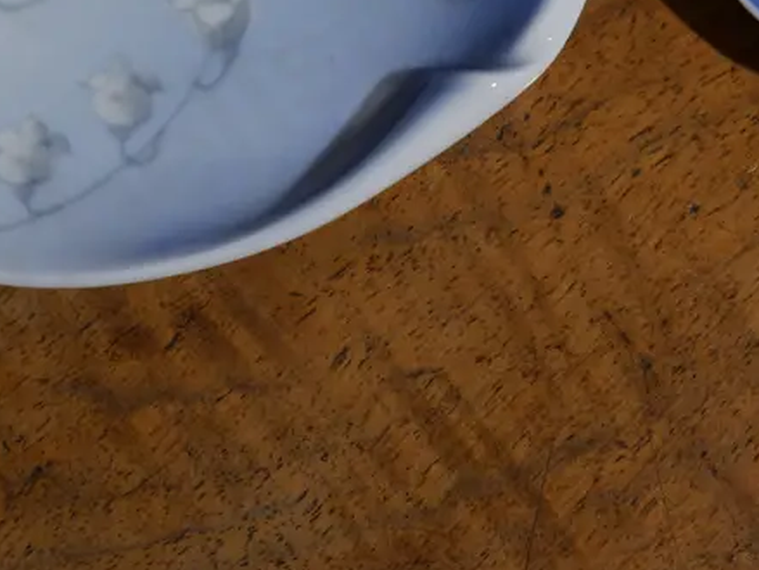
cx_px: 455
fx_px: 2151
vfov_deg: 14.8
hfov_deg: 20.0
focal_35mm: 98
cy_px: -41
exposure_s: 1/60
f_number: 4.6
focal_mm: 21
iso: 250
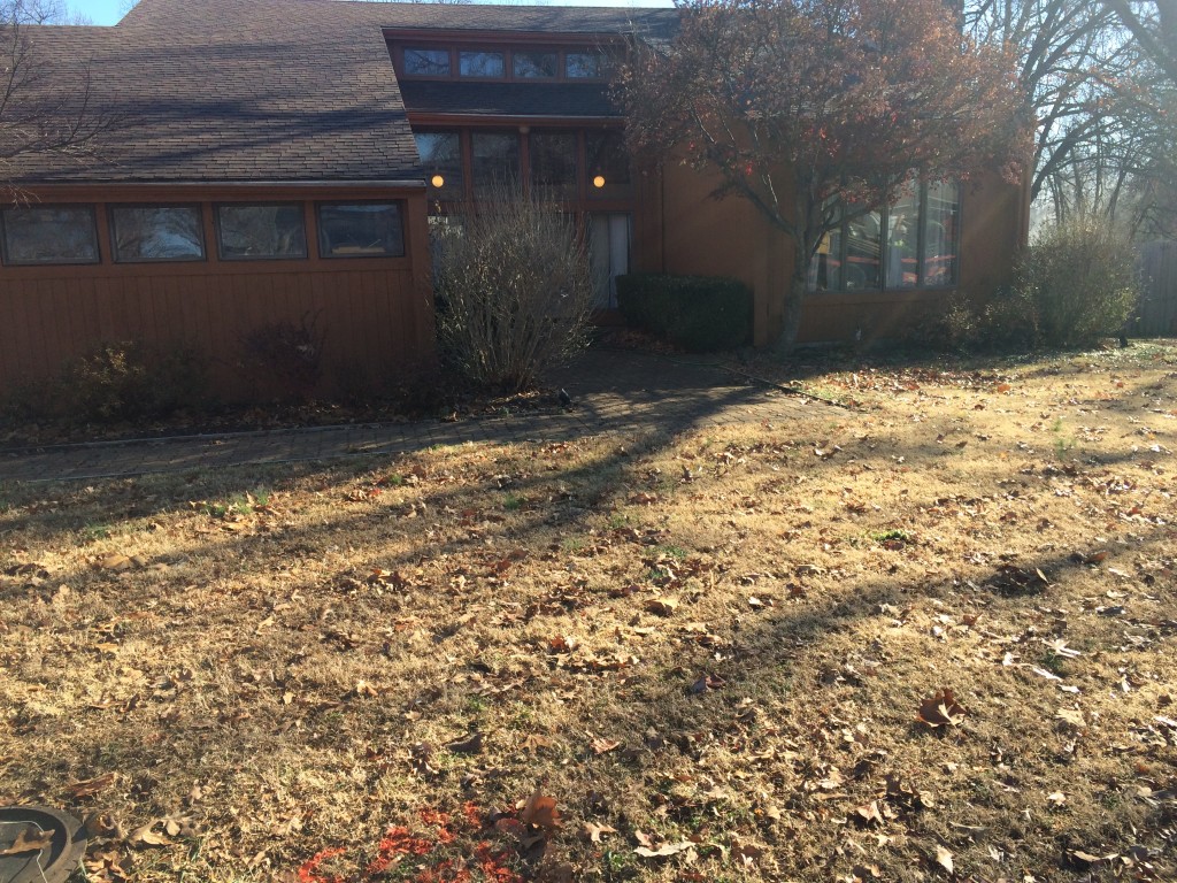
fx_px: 986
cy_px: 442
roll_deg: -0.1
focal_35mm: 29
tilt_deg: -6.7
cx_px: 588
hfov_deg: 61.7
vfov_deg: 48.2
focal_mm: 4.15
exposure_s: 1/695
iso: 32
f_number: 2.2
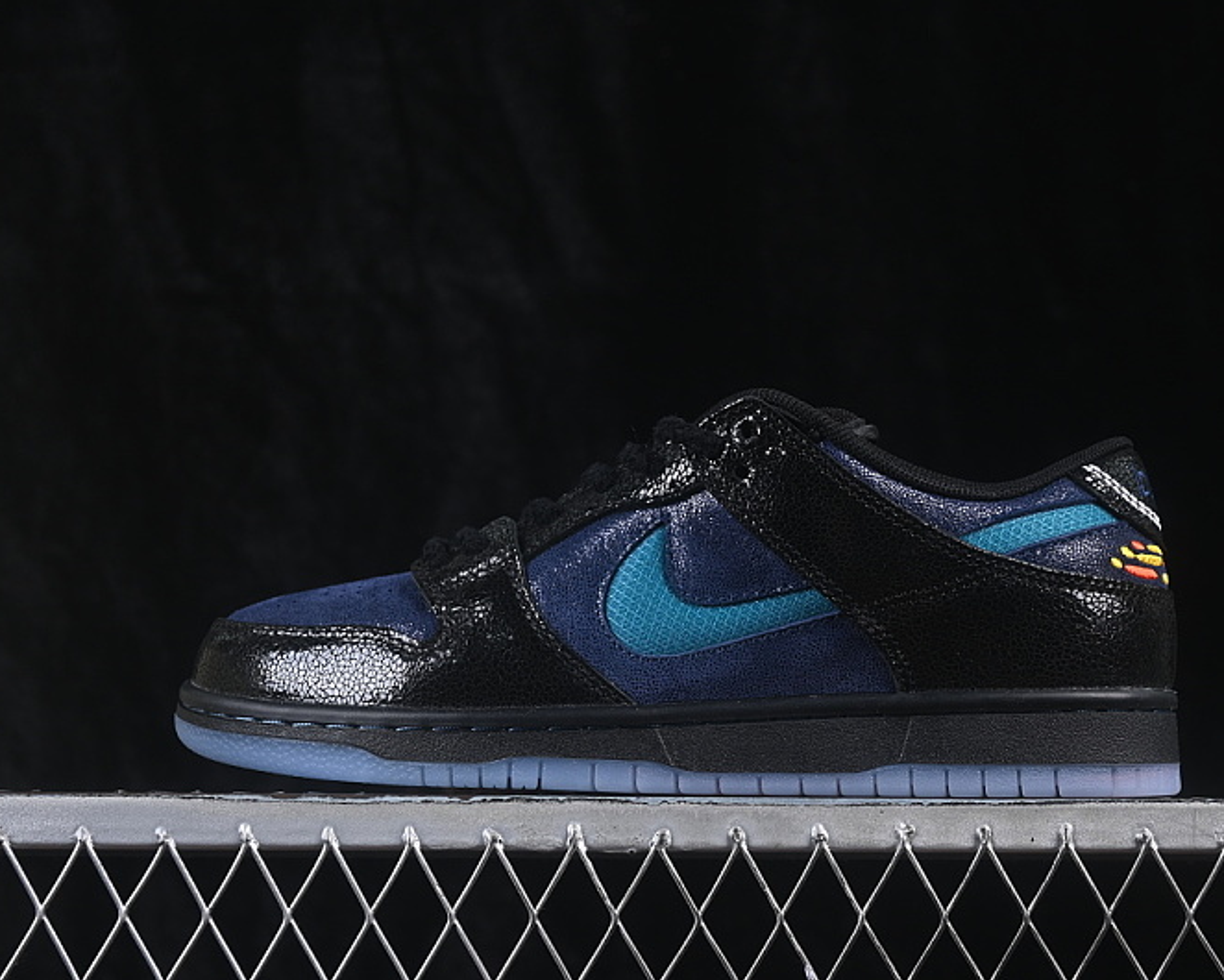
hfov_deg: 22.5
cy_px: 489
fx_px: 3080
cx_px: 684
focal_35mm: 85
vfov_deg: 18.1
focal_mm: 50
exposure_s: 1/60
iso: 160
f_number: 6.3
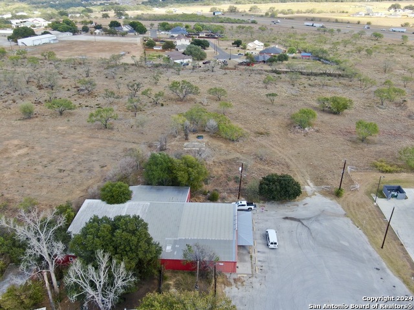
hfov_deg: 56.8
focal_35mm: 32
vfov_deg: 44.2
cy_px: 155
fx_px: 383
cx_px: 207
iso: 100
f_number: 3.1
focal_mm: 5.45
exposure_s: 1/320
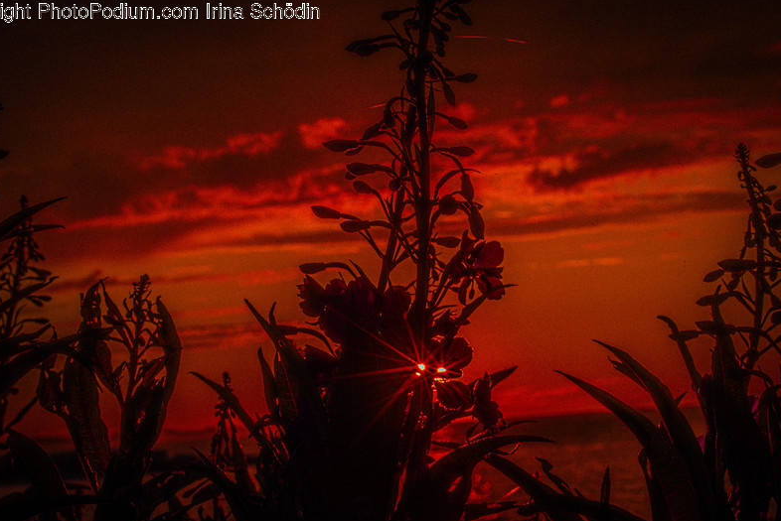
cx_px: 393
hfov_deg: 19.8
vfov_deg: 13.3
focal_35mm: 103
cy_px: 286
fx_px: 2236
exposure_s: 1/30
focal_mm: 90
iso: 100
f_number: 36
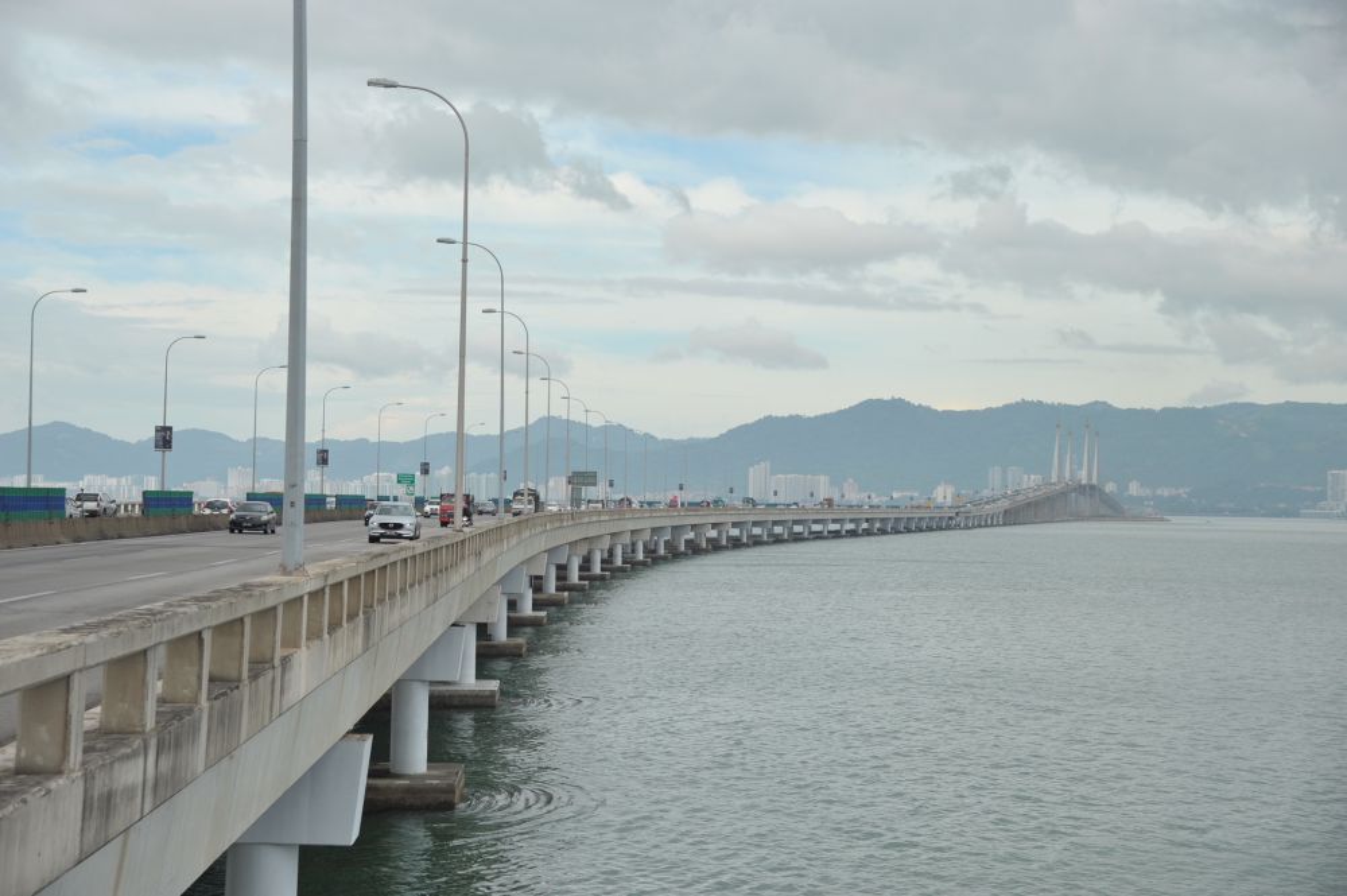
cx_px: 674
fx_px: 2430
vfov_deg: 20.9
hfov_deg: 31.0
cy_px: 448
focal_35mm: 65
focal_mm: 65
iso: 400
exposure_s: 1/1250
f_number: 6.3
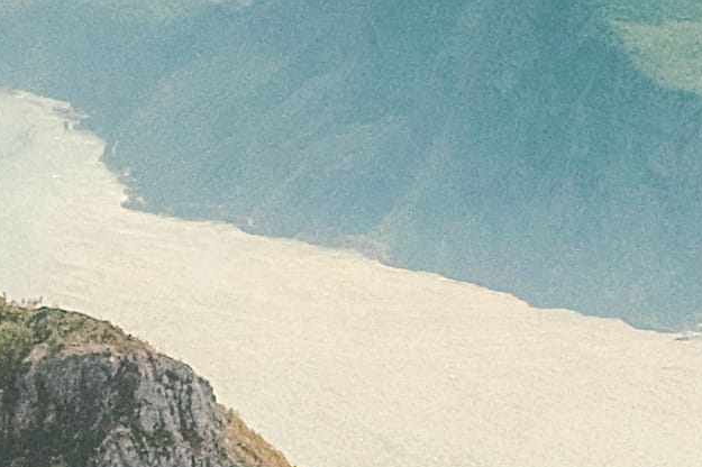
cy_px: 585
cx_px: 1359
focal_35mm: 317
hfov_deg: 6.3
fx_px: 6178
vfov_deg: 4.3
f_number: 14
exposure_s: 1/1250
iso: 1000
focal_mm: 27
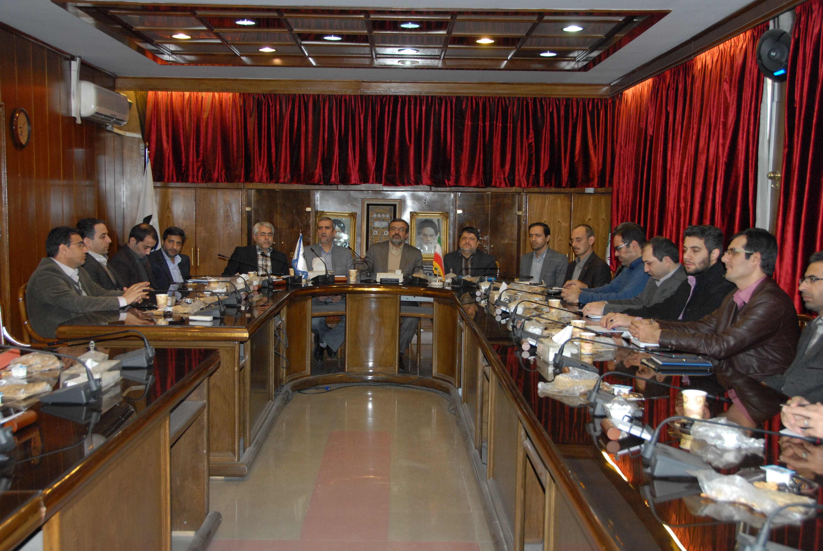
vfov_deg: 33.1
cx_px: 412
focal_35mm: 40
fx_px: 927
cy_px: 276
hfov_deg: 47.9
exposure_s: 1/50
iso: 640
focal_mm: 27
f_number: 5
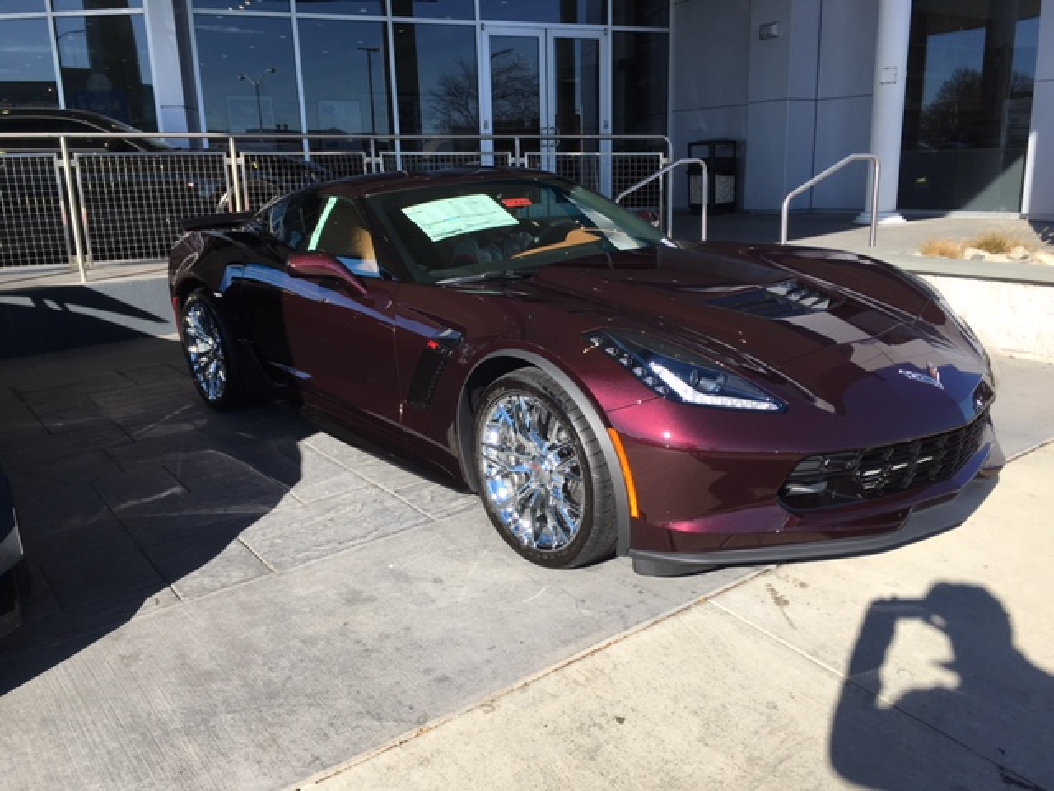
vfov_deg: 48.2
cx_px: 527
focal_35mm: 29
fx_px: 883
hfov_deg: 61.7
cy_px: 396
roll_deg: +1.4
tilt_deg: -13.9
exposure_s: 1/874
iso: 25
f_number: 2.2
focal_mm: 4.15
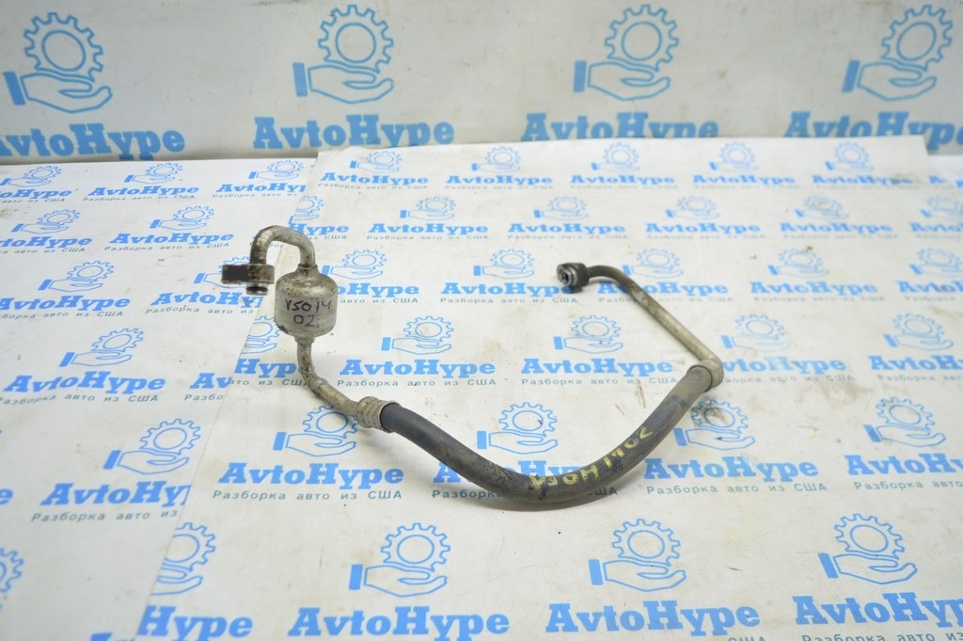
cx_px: 482
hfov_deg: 59.5
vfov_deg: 41.6
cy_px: 320
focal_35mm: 32
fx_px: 842
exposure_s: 1/40
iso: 400
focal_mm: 21
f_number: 3.8
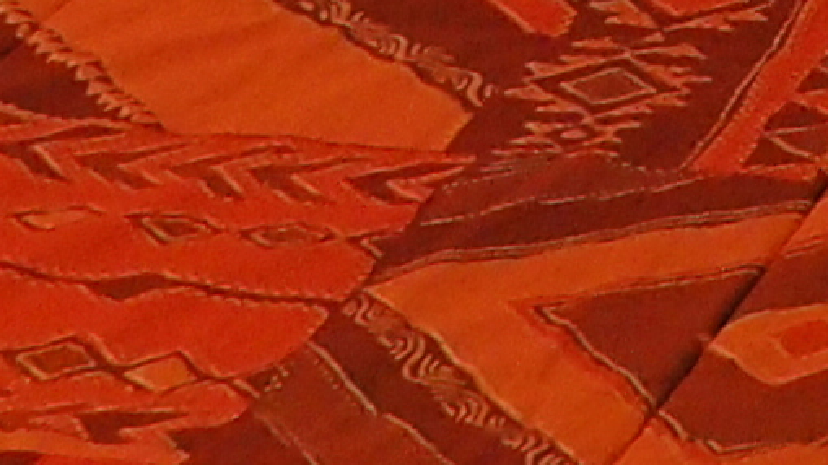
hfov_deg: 9.0
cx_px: 989
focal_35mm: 238
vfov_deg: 4.8
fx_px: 5224
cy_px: -1065
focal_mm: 6
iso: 500
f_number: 2.8
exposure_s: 1/30
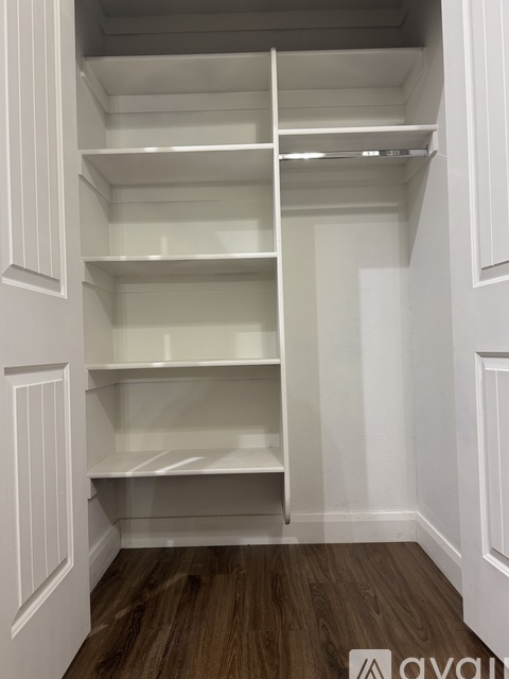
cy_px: 338
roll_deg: +0.2
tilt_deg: -1.3
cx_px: 256
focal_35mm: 25
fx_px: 490
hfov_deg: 54.9
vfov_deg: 69.4
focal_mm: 6.76
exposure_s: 1/60
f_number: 1.78
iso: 250
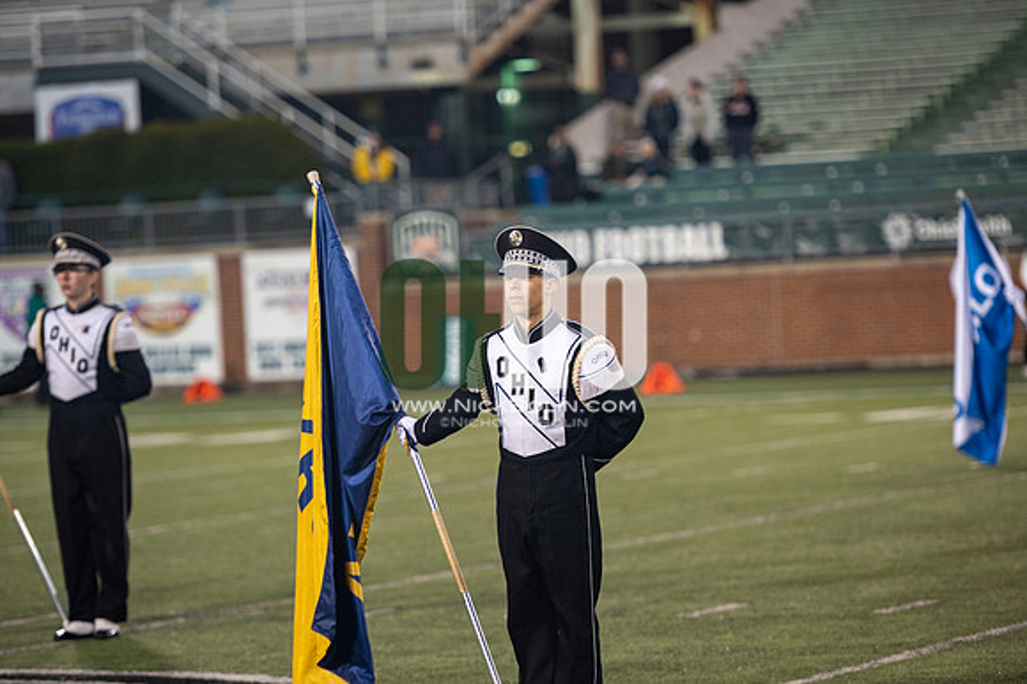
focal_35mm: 170
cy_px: 342
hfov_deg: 12.1
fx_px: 4847
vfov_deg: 8.1
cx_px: 514
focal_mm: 170
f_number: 2.8
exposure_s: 1/500
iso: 1000
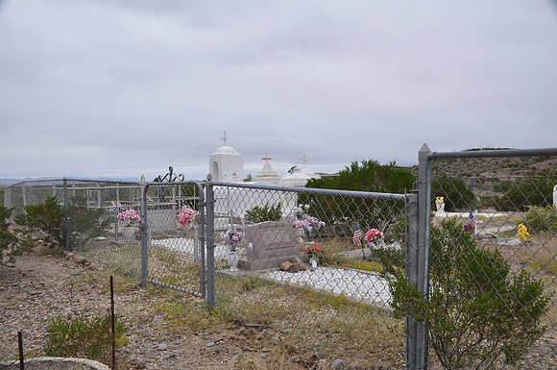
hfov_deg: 57.3
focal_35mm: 33
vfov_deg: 39.9
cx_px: 278
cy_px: 185
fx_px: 510
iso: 200
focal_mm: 22
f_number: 10
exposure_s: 1/100
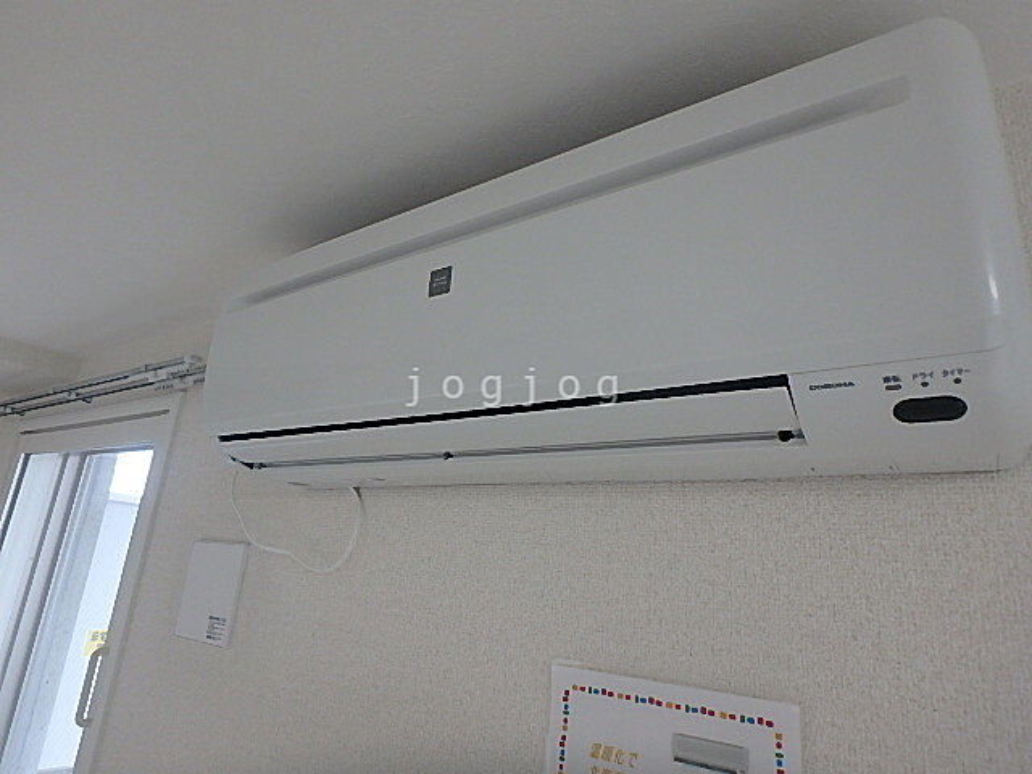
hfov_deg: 79.0
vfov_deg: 63.4
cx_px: 516
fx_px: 626
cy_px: 387
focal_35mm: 21
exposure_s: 1/50
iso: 200
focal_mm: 3.7
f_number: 3.5
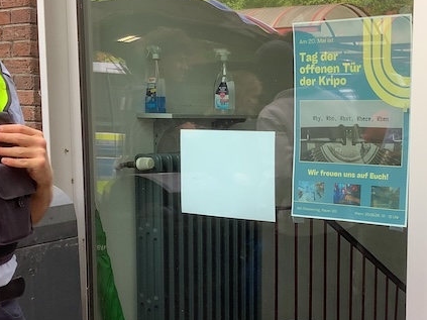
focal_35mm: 66
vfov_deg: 22.1
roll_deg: -0.4
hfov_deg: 29.2
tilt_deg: -8.0
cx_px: 289
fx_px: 814
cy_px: 221
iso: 32
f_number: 2.4
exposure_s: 1/100
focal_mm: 3.3
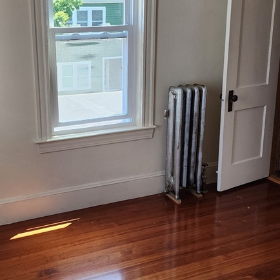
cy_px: 136
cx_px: 91
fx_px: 439
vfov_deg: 35.4
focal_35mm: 48
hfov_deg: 35.0
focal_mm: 6.4
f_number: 1.8
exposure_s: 1/180
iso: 125
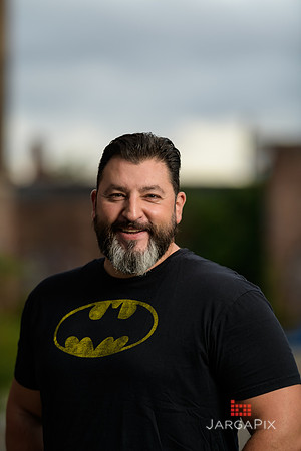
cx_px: 150
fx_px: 1693
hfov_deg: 10.2
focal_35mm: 135
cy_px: 226
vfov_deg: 15.2
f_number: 2
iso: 200
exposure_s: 1/250
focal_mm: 135
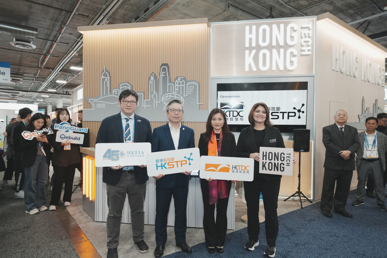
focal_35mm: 22
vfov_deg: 57.2
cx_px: 194
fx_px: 236
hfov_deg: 78.6
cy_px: 129
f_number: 4
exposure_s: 1/160
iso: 1250
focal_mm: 15
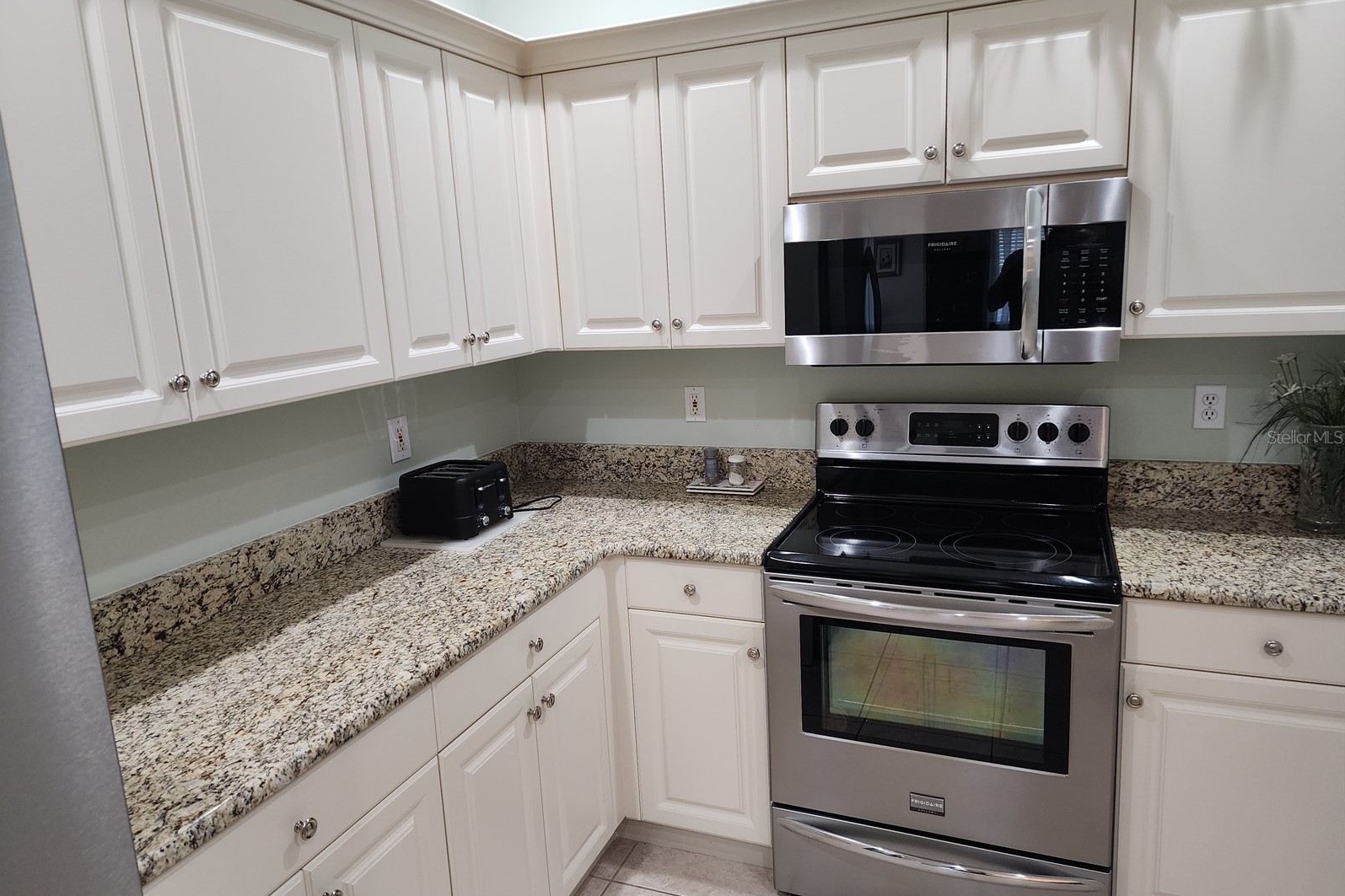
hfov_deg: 73.7
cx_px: 672
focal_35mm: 24
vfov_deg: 53.1
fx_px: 897
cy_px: 437
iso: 320
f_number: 1.8
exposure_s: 1/120
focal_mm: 6.4
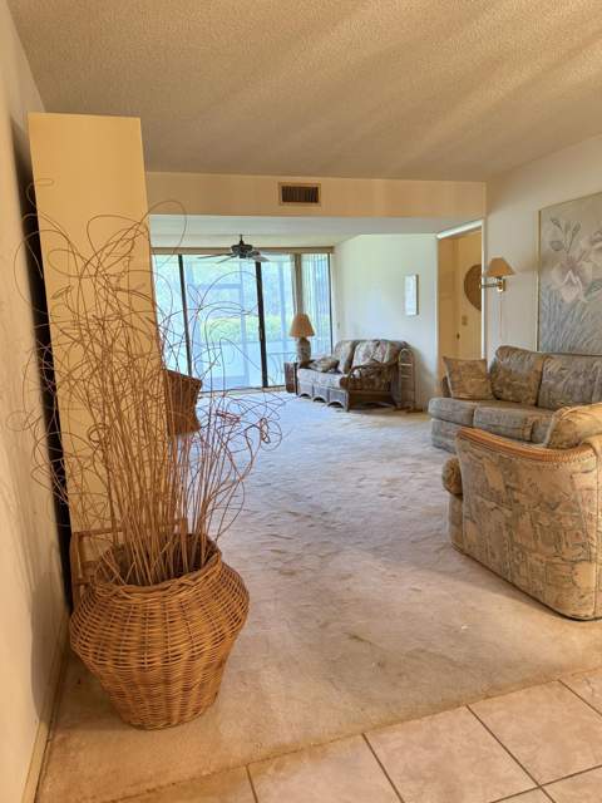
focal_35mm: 24
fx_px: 557
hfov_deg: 56.8
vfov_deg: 71.6
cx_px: 301
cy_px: 402
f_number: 1.78
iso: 250
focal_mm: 6.76
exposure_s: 1/60
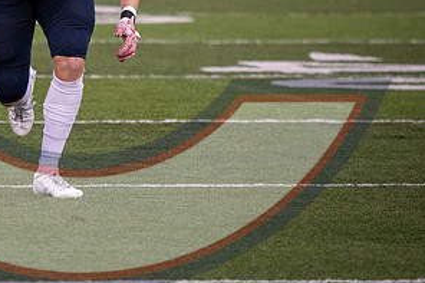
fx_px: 5722
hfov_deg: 4.3
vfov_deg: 2.8
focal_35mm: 485
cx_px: 76
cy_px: 21
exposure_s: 1/2000
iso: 3200
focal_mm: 165
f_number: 2.8
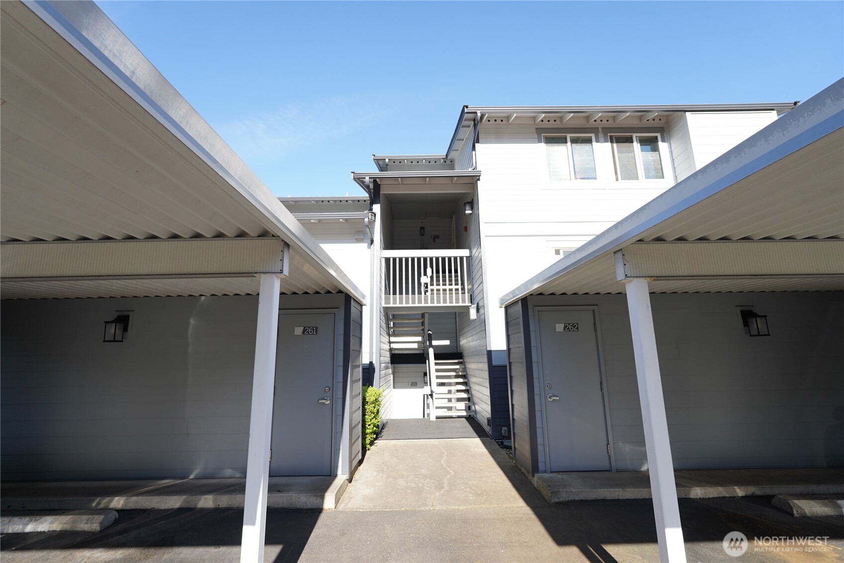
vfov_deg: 73.7
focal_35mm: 16
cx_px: 422
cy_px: 282
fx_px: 375
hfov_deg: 96.7
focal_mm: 16
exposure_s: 1/500
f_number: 5.6
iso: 400
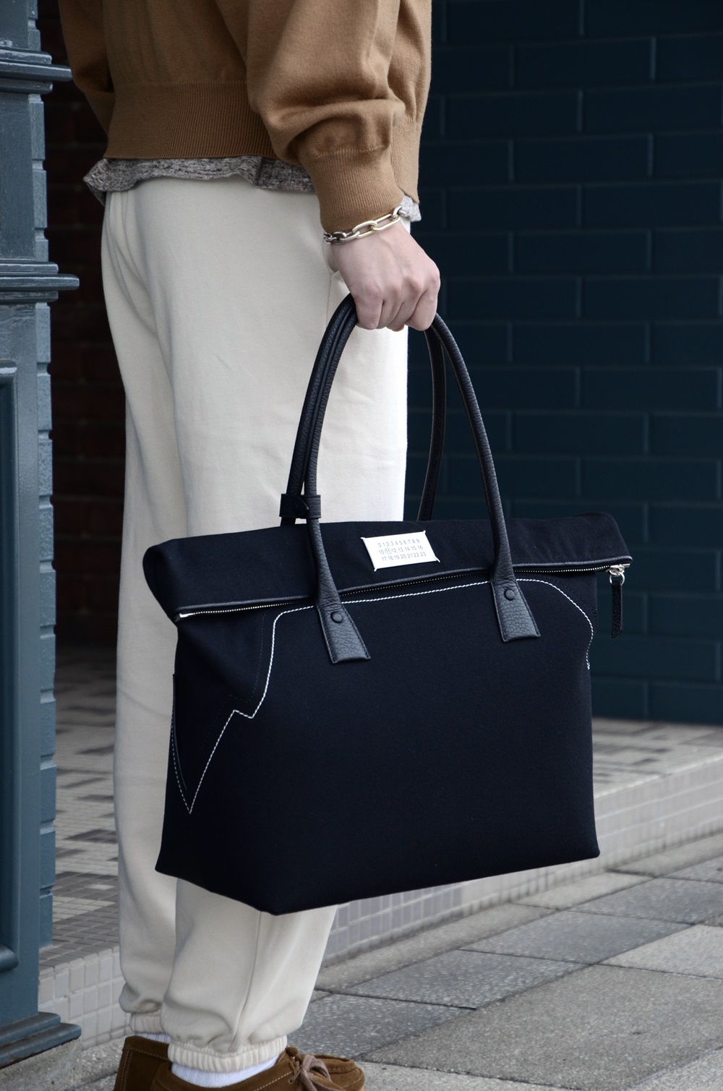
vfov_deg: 17.5
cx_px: 362
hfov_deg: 11.7
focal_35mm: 117
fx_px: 3539
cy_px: 546
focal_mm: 78
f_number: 5.3
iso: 400
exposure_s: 1/200
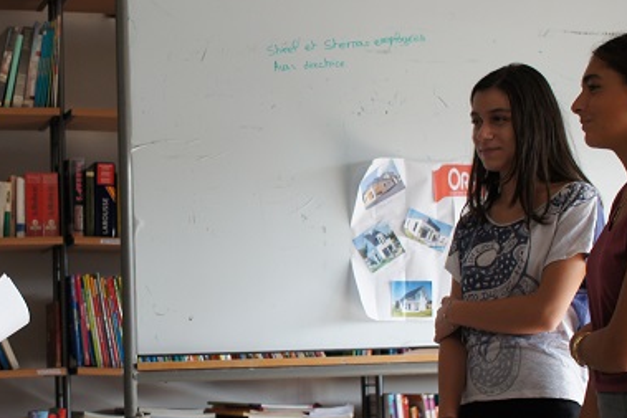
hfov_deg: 24.2
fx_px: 1446
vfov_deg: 16.5
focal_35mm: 83
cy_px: 247
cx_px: 164
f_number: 4
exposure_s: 1/160
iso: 500
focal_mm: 30
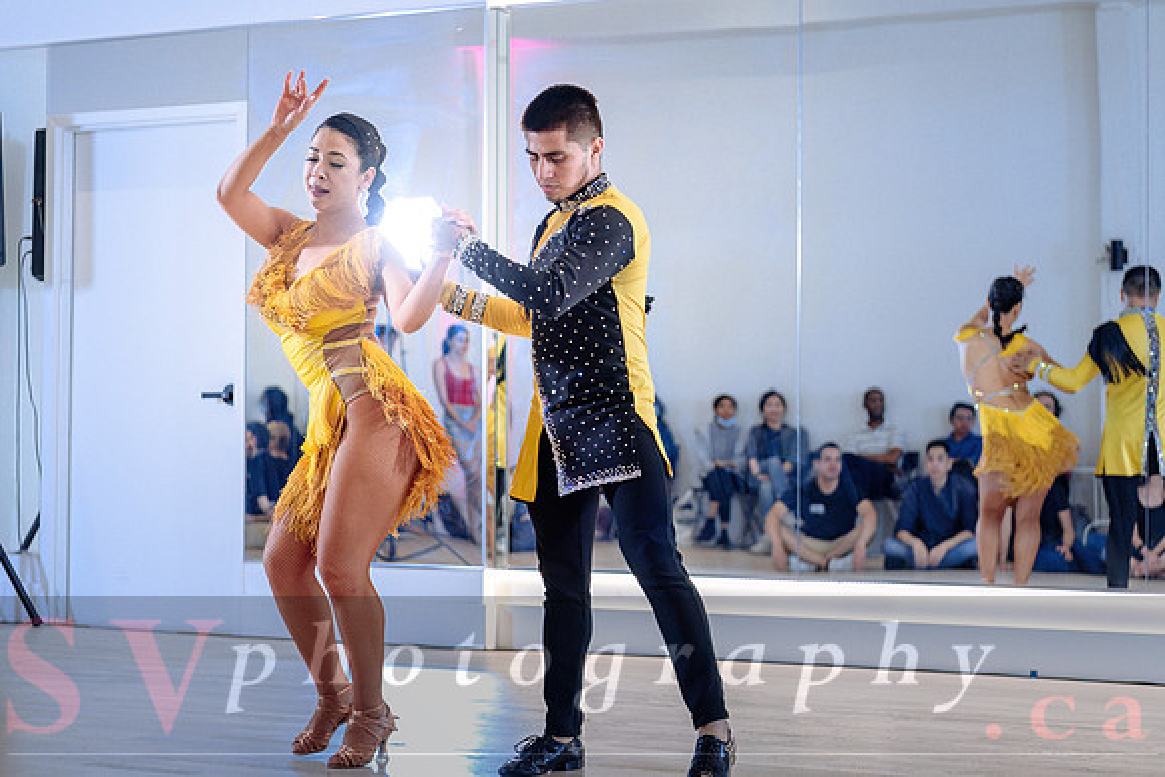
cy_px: 374
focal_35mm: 69
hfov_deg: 29.3
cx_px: 561
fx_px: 2231
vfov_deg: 19.8
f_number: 2.8
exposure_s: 1/250
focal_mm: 65
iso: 1600
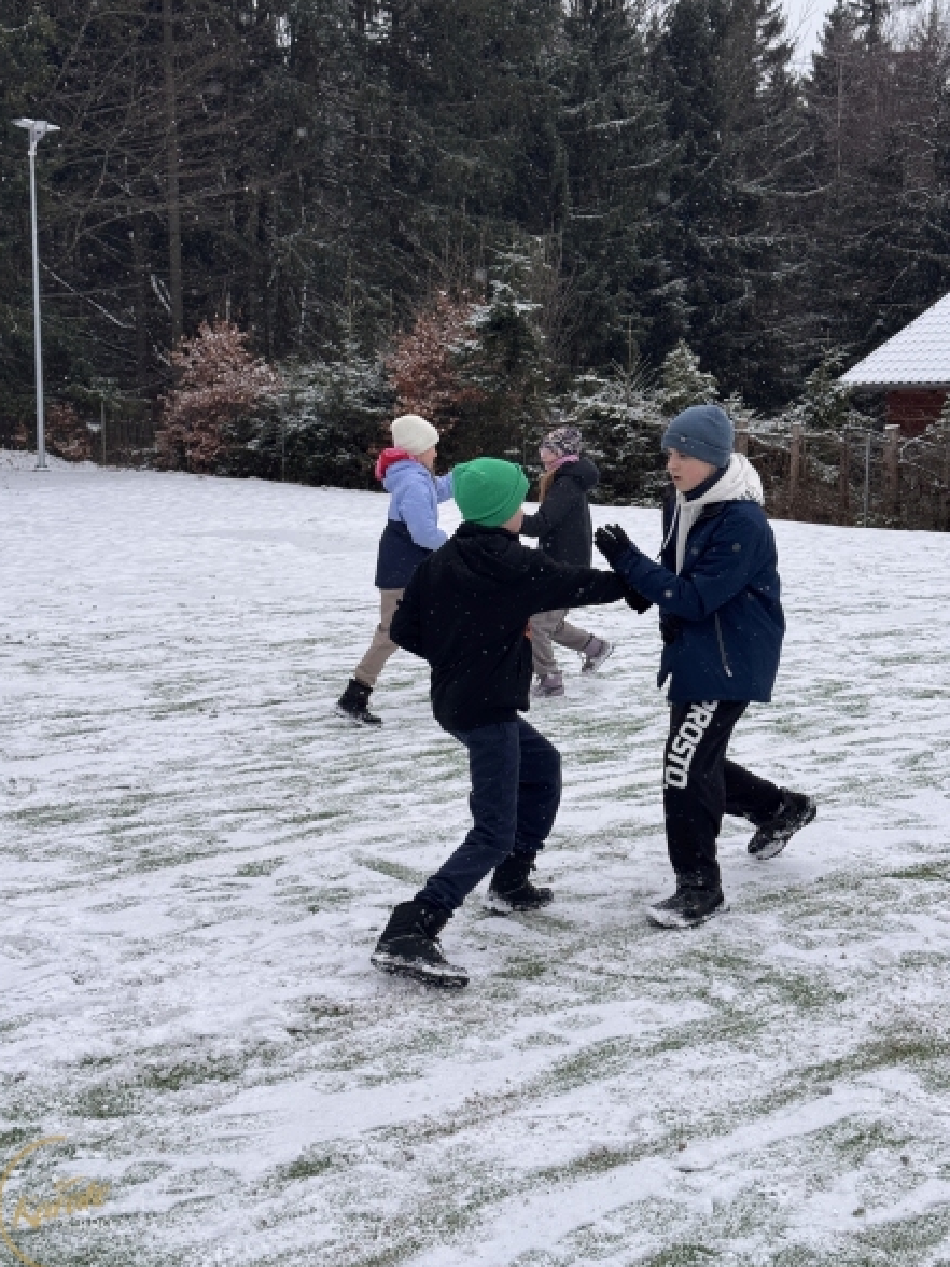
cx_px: 470
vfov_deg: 38.9
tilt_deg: -8.4
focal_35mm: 49
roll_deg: -0.4
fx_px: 1793
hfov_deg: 29.7
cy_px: 640
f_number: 1.78
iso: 64
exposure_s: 1/843
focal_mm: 6.76
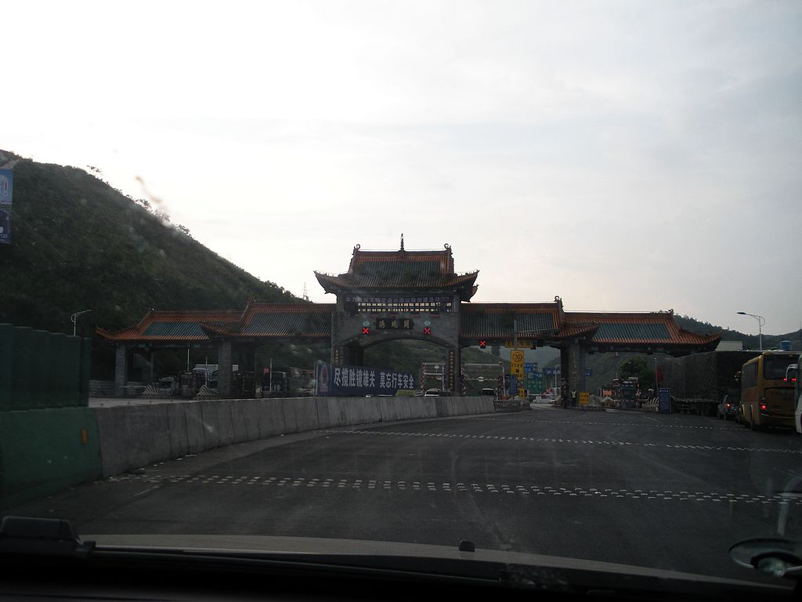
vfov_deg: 39.7
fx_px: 834
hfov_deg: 51.4
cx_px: 401
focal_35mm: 36
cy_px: 301
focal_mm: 6.3
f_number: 3.5
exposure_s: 1/233
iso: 64
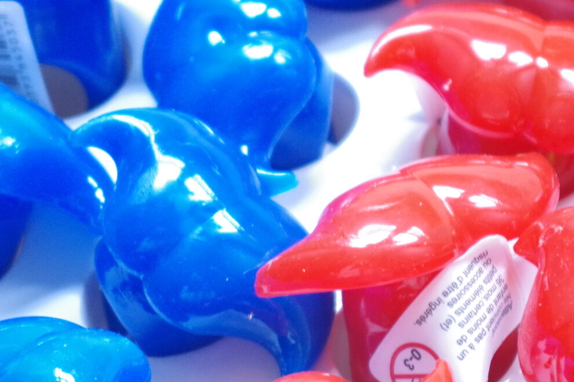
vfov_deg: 7.1
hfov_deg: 10.6
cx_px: 413
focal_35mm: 194
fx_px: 3093
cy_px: 13
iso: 800
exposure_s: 1/13
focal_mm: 50
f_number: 5.6
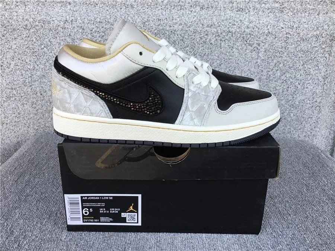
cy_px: 126
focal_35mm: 31
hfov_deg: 58.4
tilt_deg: -19.5
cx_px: 168
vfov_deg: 45.4
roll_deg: -1.1
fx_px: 300
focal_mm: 3.3
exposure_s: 1/102
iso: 25
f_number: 2.4
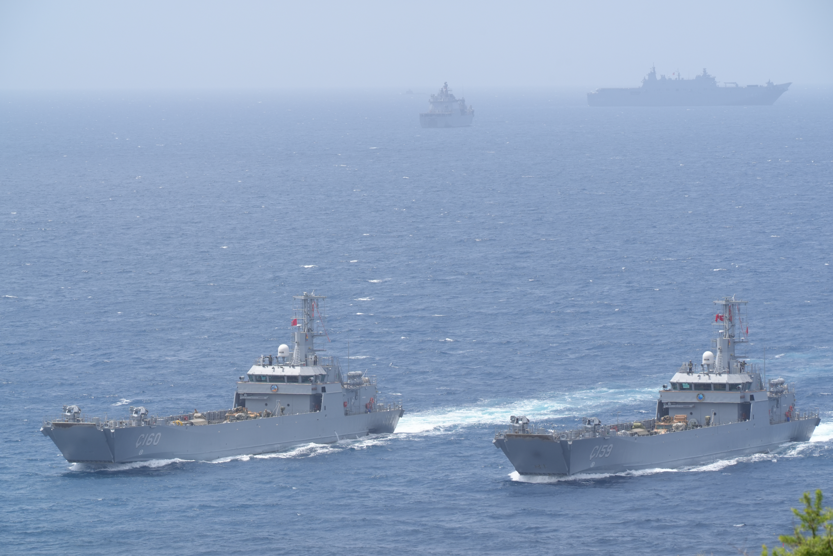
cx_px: 416
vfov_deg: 5.3
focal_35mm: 258
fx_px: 5969
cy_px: 278
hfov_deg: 8.0
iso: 400
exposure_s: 1/500
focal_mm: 258
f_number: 11
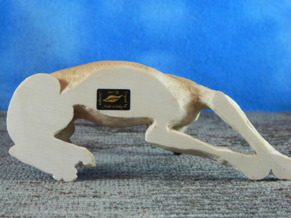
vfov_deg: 17.6
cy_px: 109
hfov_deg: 23.3
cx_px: 146
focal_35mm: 84
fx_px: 706
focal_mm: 15.1
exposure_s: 1/30
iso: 400
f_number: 4.2
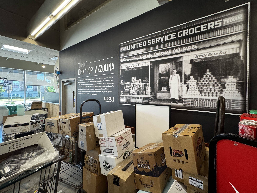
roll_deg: -0.2
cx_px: 132
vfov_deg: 81.7
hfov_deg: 98.1
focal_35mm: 15
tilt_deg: +0.3
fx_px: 111
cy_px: 93
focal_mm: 2.22
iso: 200
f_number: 2.2
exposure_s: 1/120
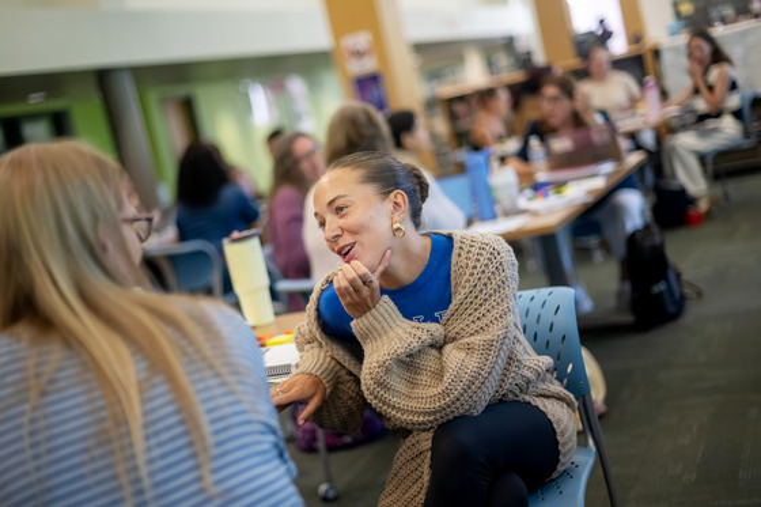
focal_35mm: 50
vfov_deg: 27.0
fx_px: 1057
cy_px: 254
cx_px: 380
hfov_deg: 39.6
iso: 1600
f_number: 1.4
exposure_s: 1/1000
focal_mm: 50
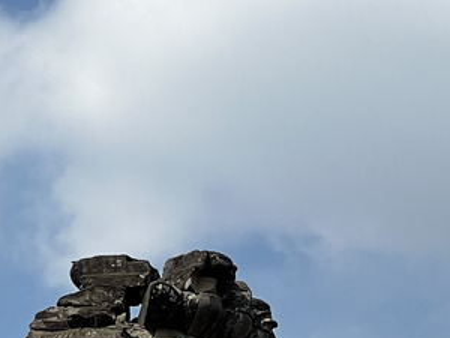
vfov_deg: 4.8
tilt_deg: +22.0
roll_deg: -2.1
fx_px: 4004
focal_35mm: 308
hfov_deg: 6.4
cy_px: 530
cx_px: 272
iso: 32
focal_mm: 9
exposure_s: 1/1119
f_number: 2.8
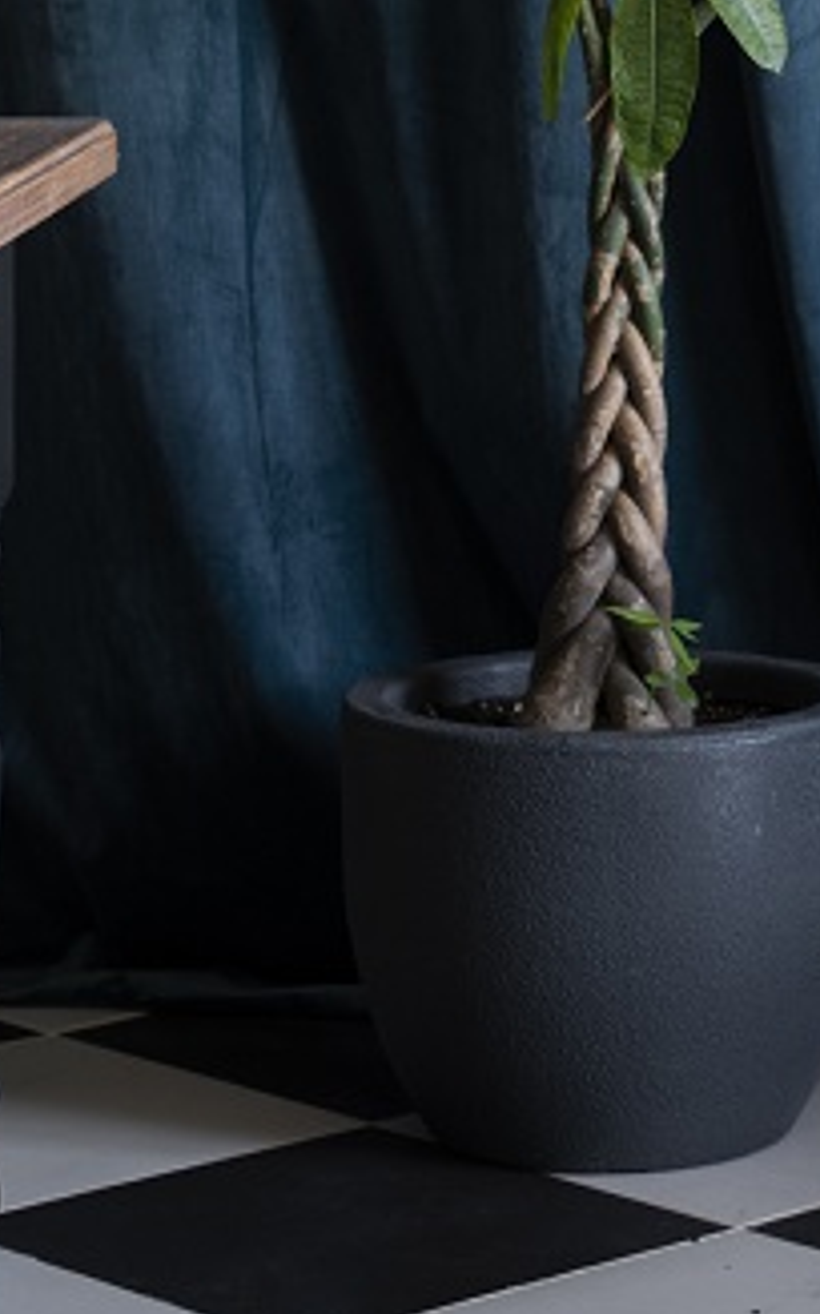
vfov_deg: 12.9
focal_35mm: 156
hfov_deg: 8.3
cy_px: -442
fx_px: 5585
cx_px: 830
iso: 500
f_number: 1.8
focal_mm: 50
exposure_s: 1/25
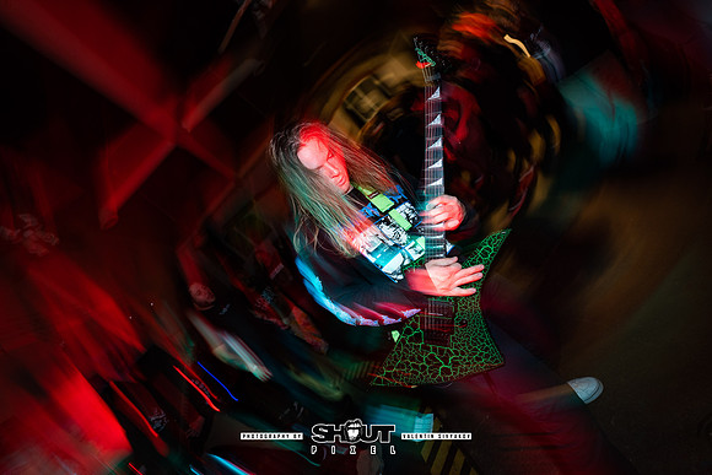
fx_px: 277
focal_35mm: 14
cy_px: 238
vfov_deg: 81.2
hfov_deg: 104.2
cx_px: 356
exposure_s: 1/13
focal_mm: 14
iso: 800
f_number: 2.8
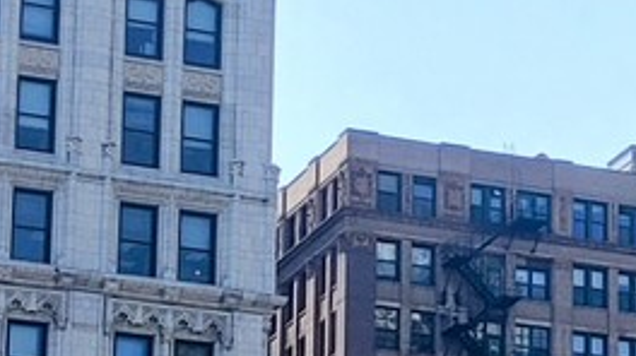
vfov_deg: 5.0
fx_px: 4112
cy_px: 315
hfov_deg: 8.7
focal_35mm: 244
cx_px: 937
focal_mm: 5.58
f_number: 1.8
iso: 50
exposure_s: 1/2381
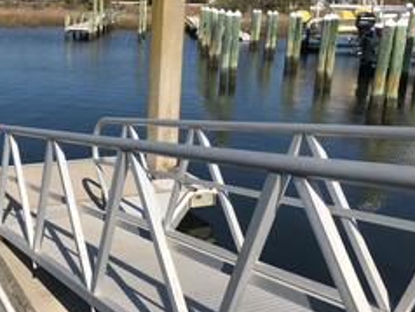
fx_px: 564
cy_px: 134
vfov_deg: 30.9
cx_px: 112
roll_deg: -1.5
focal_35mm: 47
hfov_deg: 39.5
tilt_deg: -14.7
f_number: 1.8
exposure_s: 1/2558
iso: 20
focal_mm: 3.99
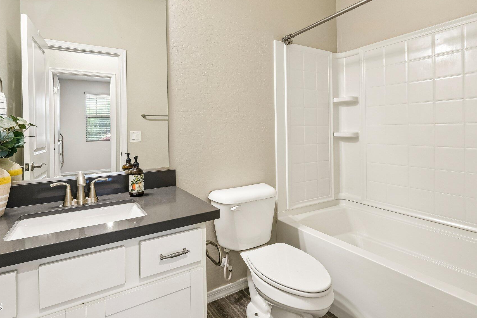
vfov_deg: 67.0
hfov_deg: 89.9
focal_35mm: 18
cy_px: 133
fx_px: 238
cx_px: 225
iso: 400
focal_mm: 10
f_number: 8
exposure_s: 1/4
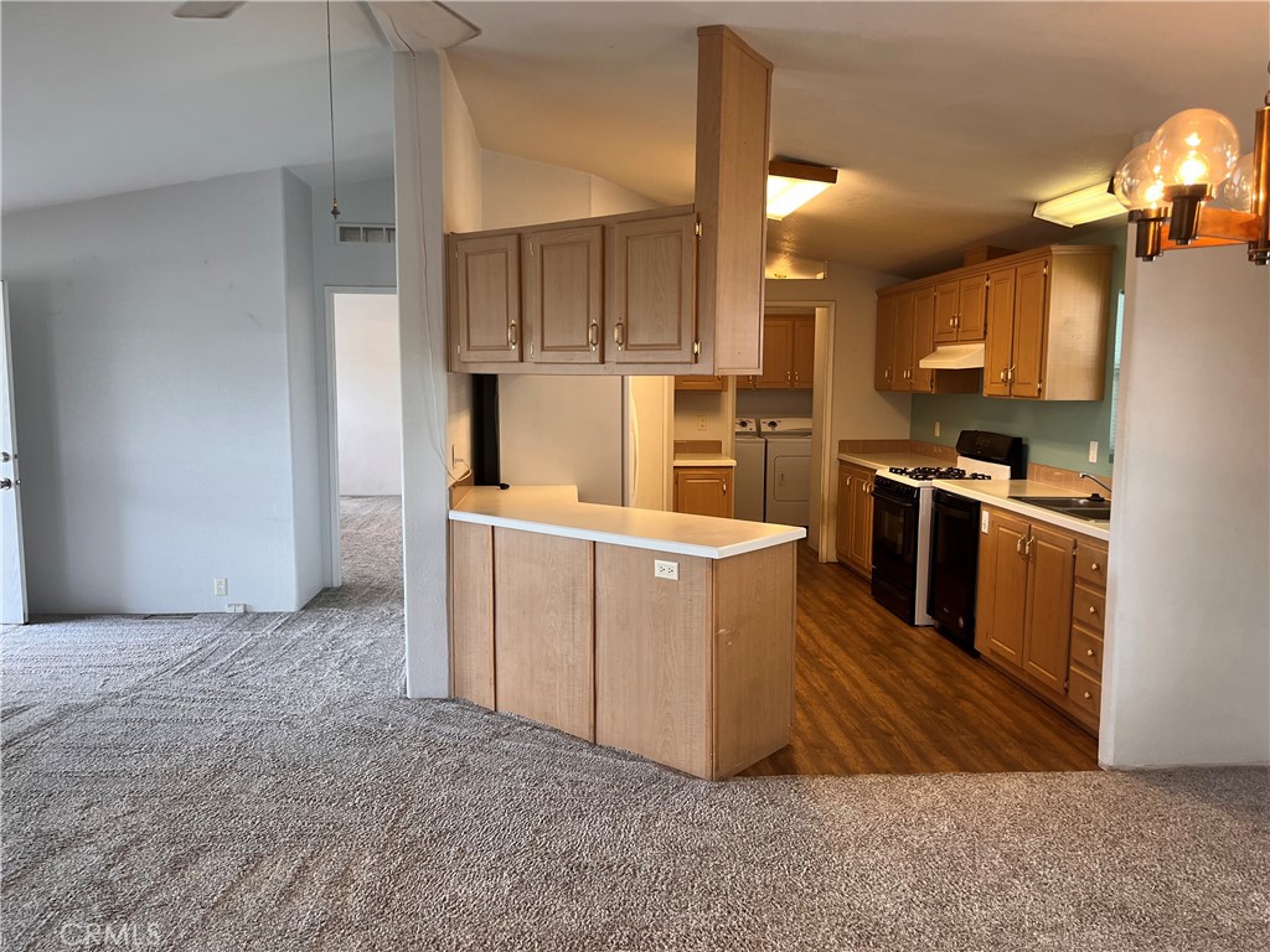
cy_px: 476
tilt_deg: -6.2
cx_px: 635
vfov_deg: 53.1
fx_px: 954
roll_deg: -0.9
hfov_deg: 67.3
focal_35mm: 26
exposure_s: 1/120
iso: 125
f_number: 1.6
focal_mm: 5.1
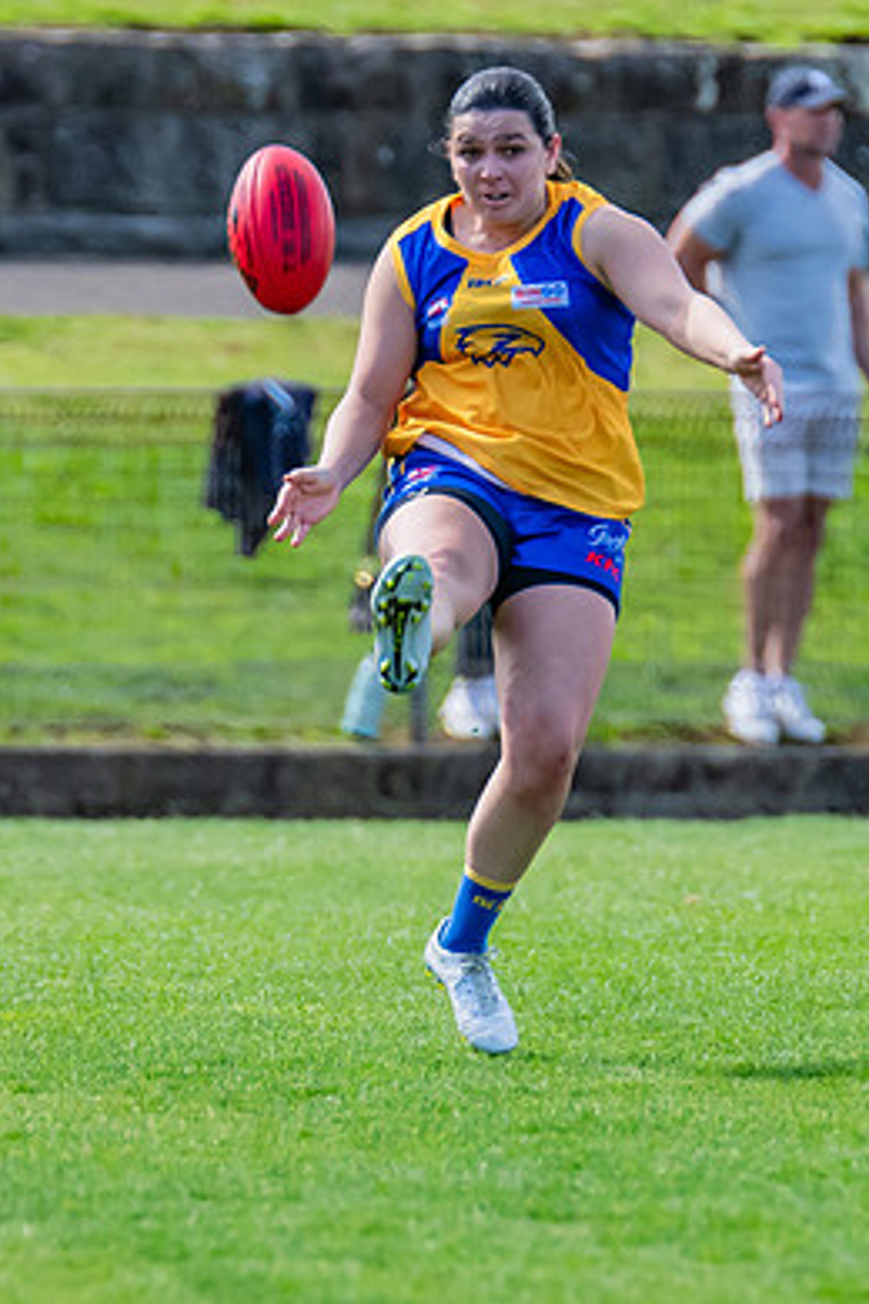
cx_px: 488
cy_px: 683
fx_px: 43085
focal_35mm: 1190
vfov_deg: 1.7
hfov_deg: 1.2
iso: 800
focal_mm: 420
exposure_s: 1/1600
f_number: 5.6
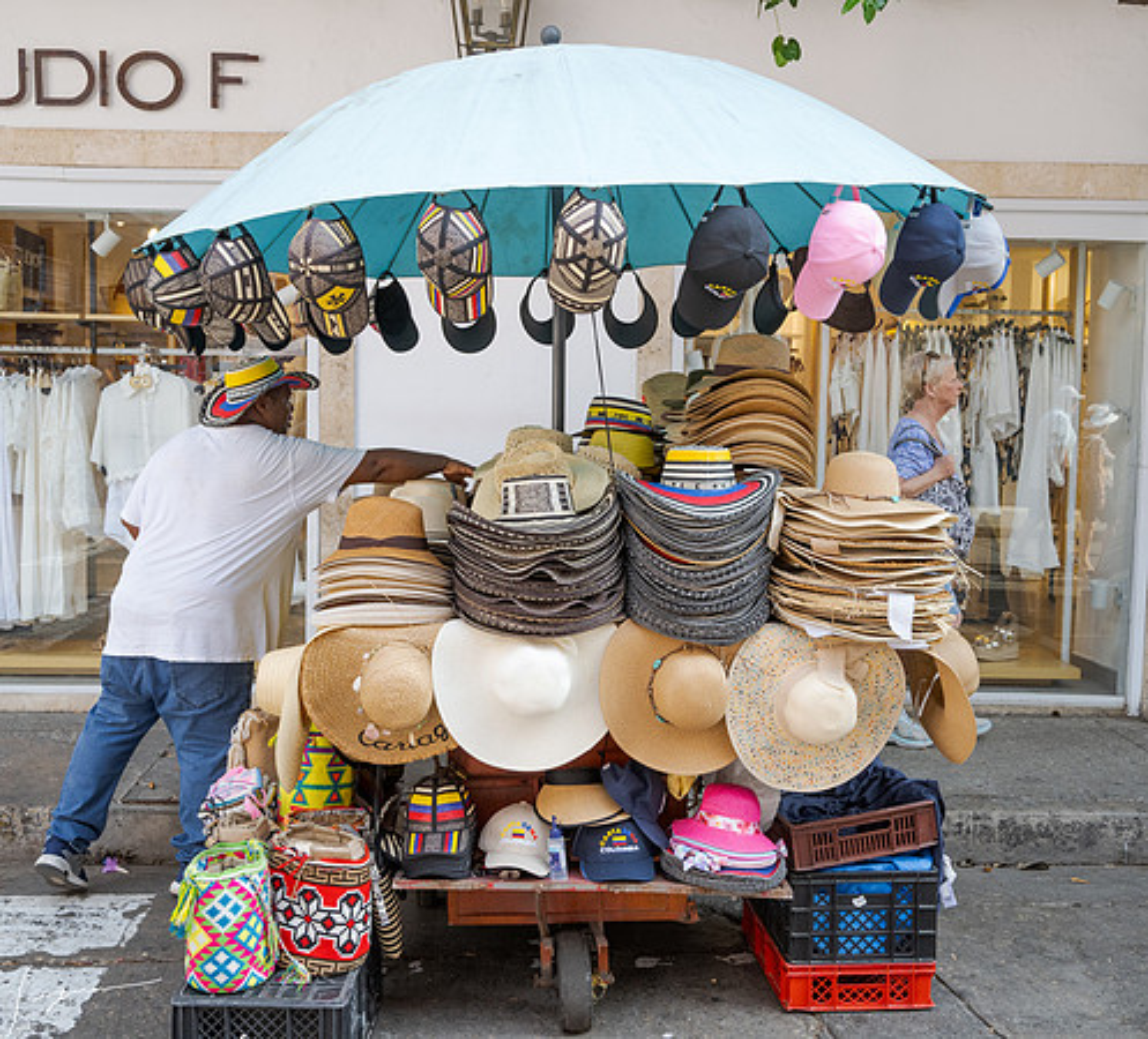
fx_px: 1299
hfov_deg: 47.7
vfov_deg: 43.6
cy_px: 520
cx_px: 552
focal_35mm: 36
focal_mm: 30
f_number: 7.1
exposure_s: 1/250
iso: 800
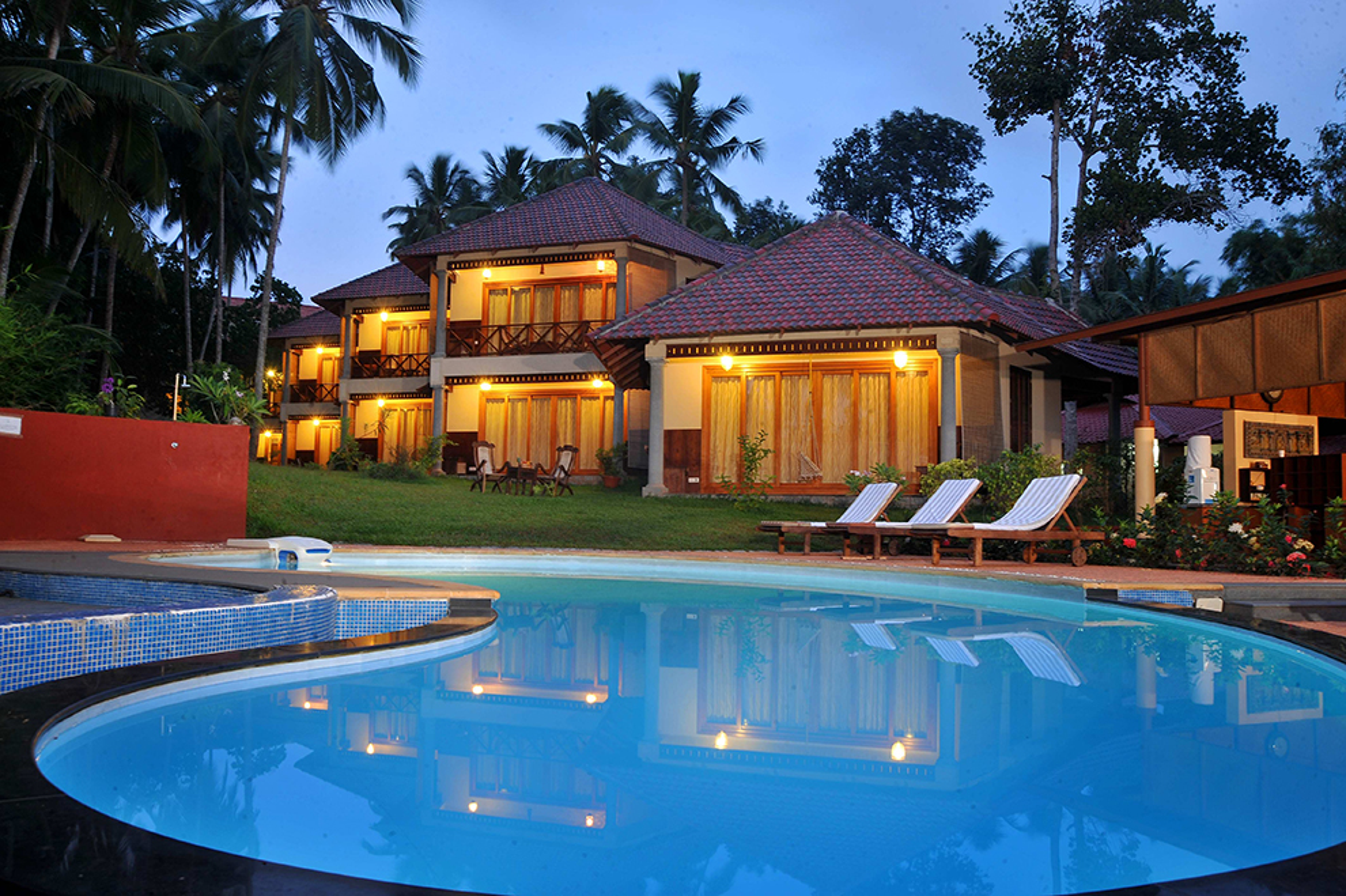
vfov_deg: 43.6
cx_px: 673
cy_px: 448
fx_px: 1121
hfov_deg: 62.0
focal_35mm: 30
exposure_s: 6
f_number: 16
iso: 250
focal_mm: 30
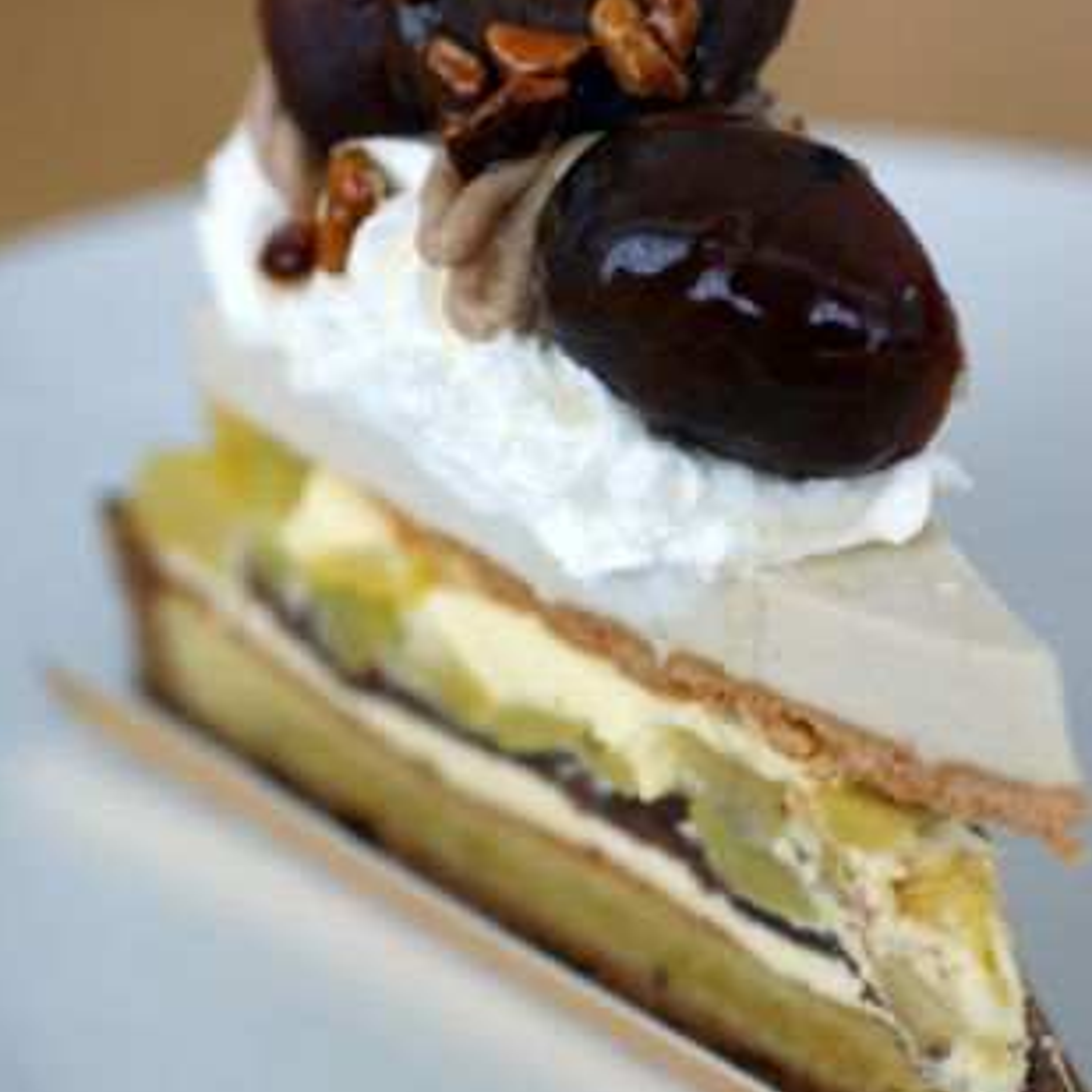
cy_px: 481
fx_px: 3462
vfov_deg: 17.9
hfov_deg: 17.9
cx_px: 542
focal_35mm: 97
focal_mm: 50
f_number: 3.5
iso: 400
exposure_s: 1/40
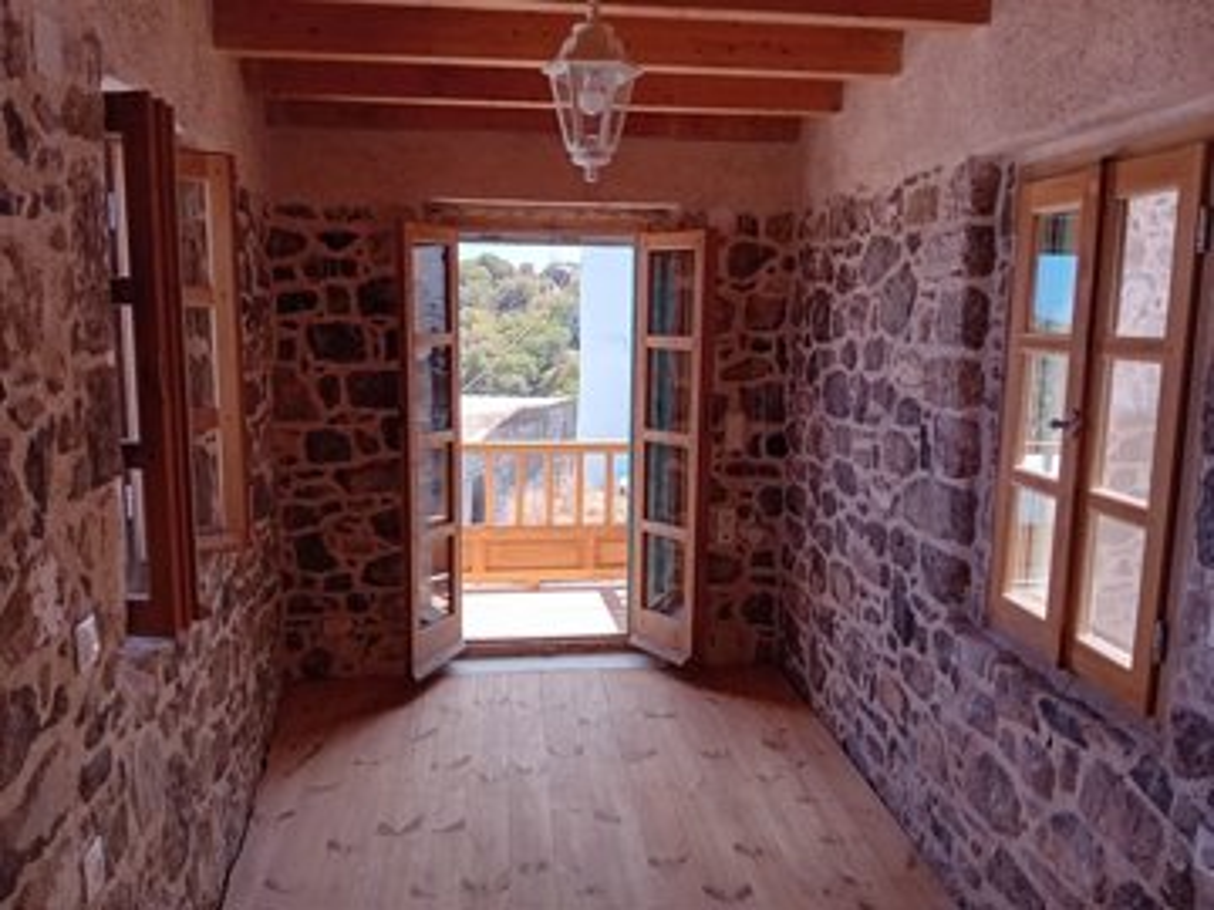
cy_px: 455
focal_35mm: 26
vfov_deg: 53.1
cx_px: 607
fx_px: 912
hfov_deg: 67.3
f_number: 1.8
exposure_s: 1/111
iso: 160
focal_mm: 3.98
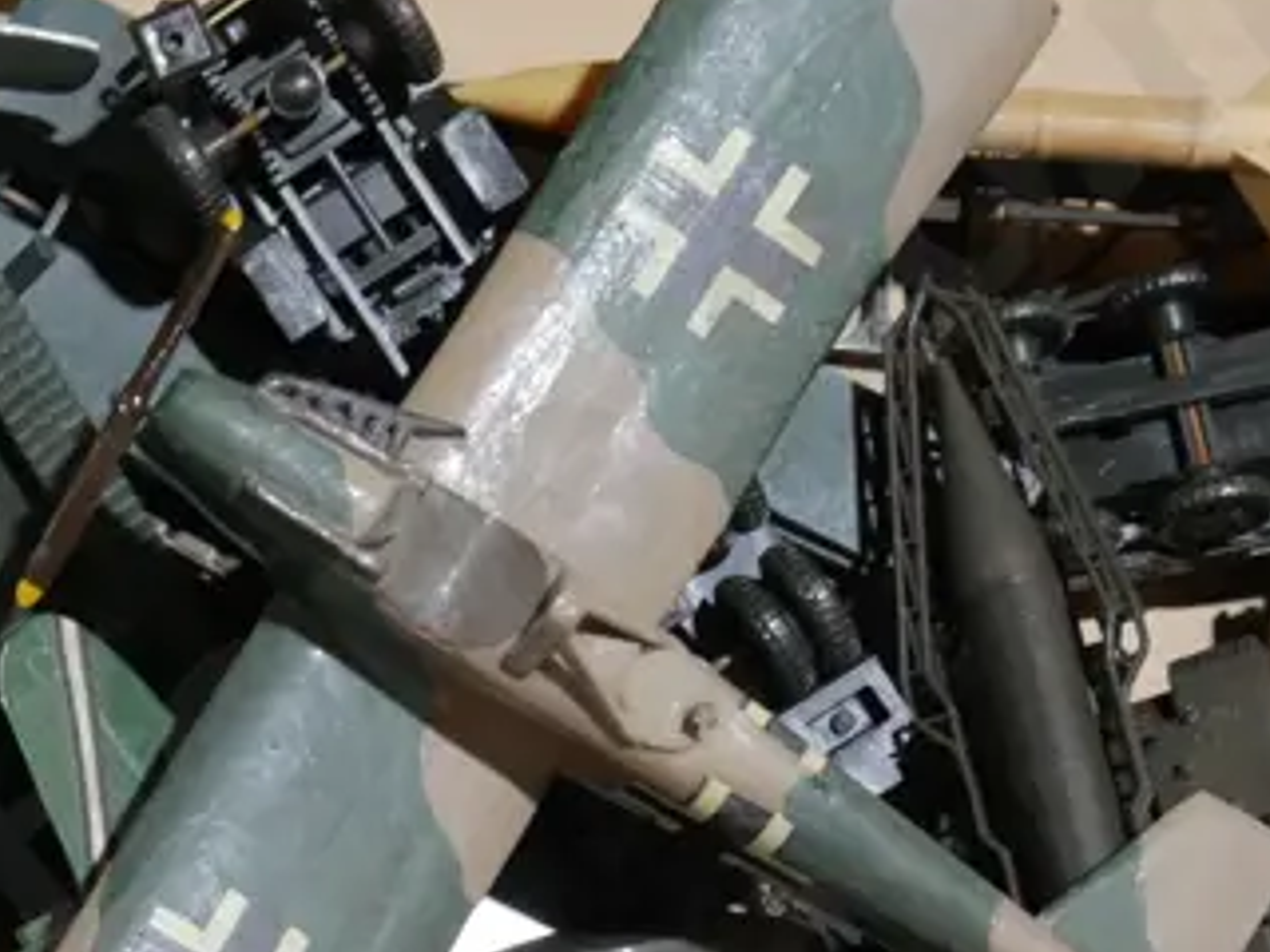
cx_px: -218
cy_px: 1085
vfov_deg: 11.4
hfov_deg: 14.9
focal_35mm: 128
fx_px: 4696
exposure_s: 1/60
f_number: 5.6
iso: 800
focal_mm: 20
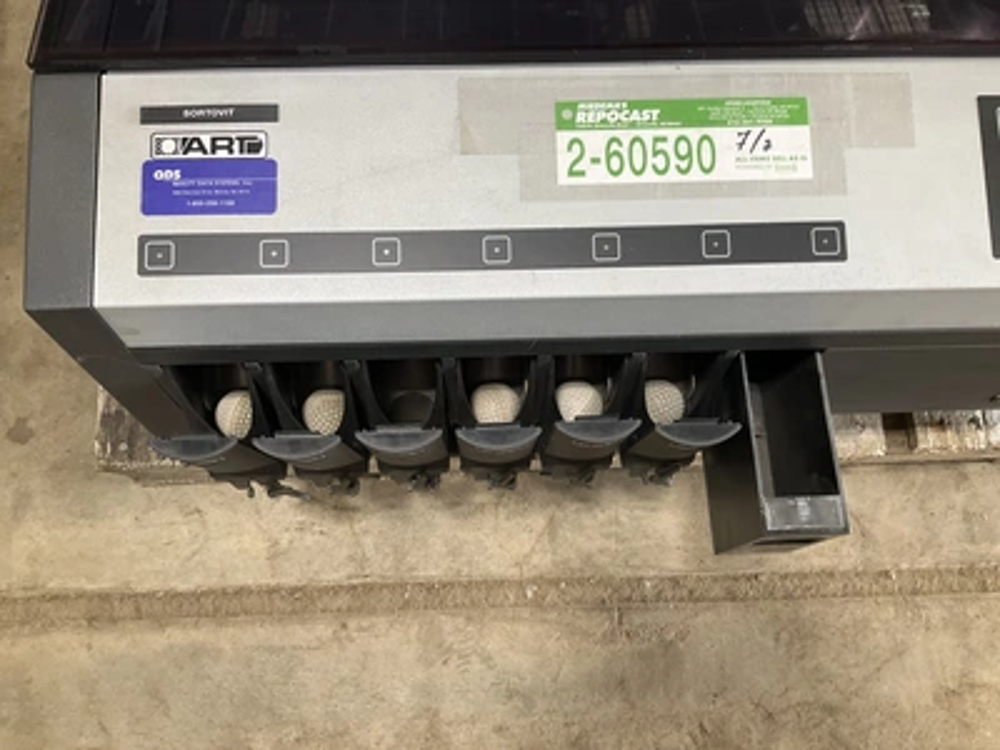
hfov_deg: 61.7
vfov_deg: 48.2
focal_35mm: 29
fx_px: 838
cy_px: 375
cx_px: 500
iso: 64
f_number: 1.8
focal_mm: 3
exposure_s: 1/60
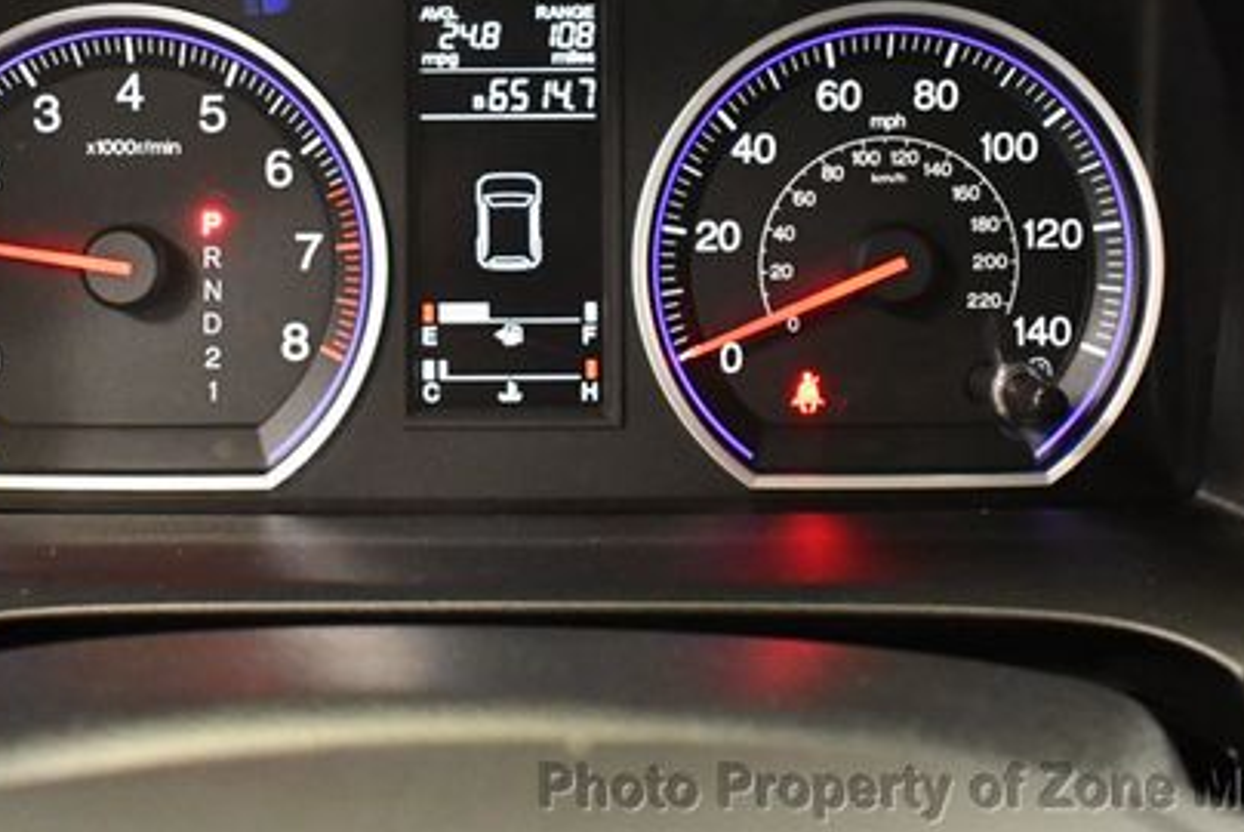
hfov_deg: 34.9
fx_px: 1971
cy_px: 188
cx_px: 502
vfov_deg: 23.5
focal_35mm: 57
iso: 4500
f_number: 3.5
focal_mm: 18
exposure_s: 1/60
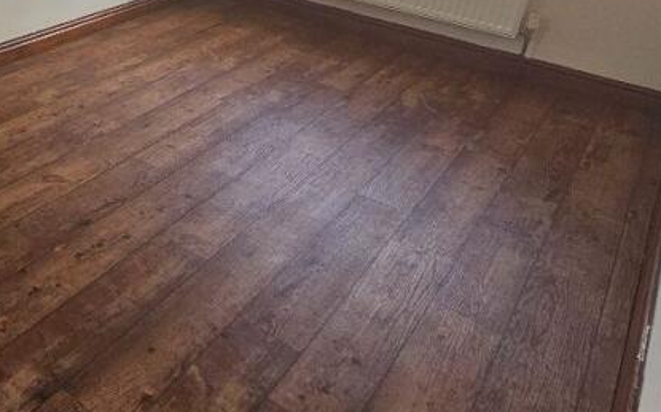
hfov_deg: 42.8
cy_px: -21
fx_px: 612
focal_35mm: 34
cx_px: -84
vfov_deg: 33.3
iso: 50
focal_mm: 2.2
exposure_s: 1/60
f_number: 2.2
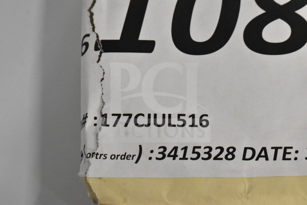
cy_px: 102
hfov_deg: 24.6
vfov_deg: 16.6
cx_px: 154
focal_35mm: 82
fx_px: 704
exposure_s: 1/100
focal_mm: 55
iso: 5600
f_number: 5.6
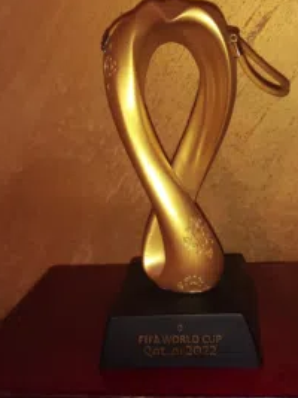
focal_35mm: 45
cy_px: 149
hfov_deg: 32.1
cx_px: 180
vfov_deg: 41.8
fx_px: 517
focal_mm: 2.2
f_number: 1.9
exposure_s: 1/100
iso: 64
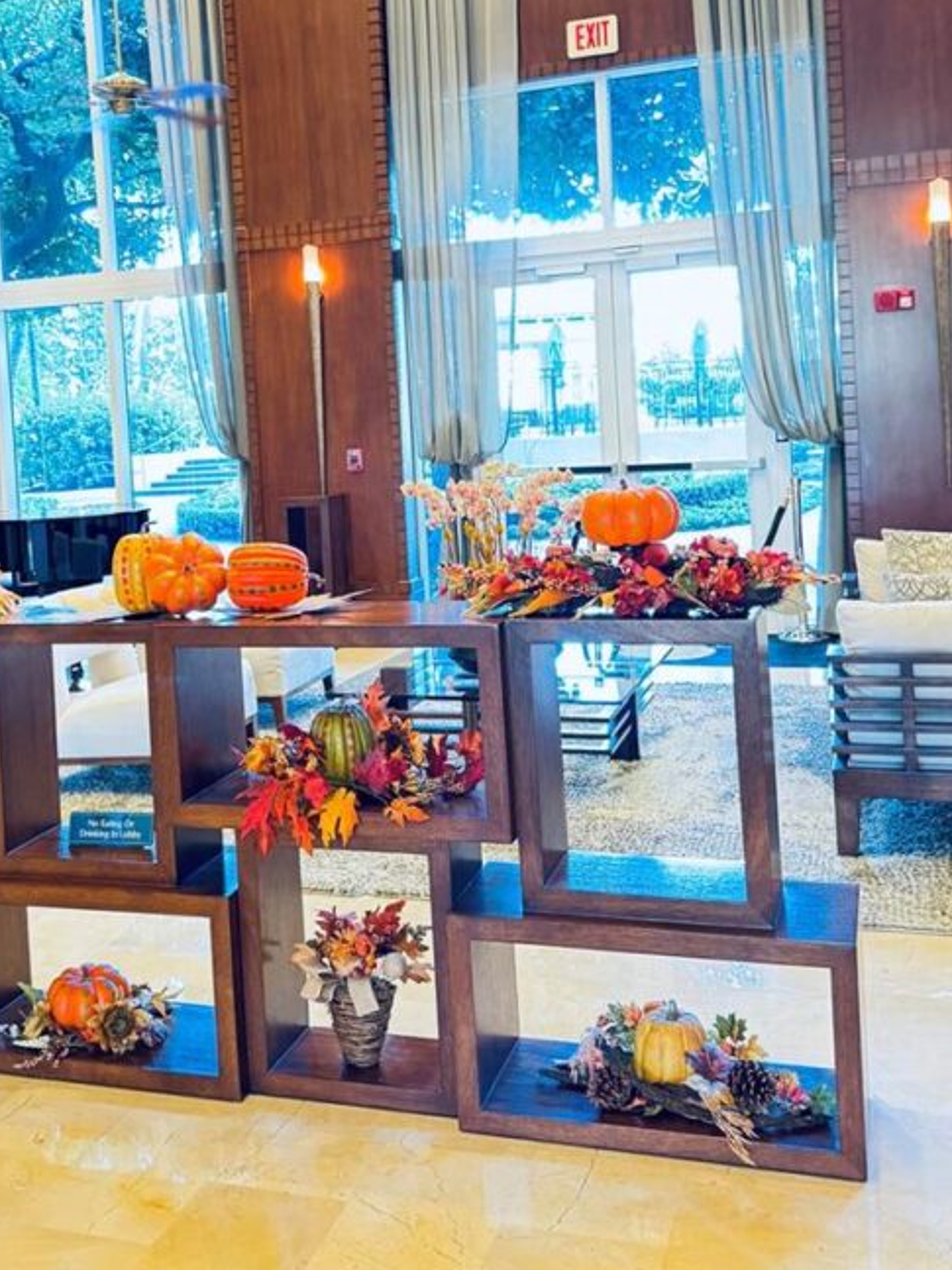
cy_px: 453
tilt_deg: -2.7
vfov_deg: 48.4
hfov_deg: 37.5
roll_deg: +4.1
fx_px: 1394
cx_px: 355
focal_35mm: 38
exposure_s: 1/30
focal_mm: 6.76
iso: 1000
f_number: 1.78
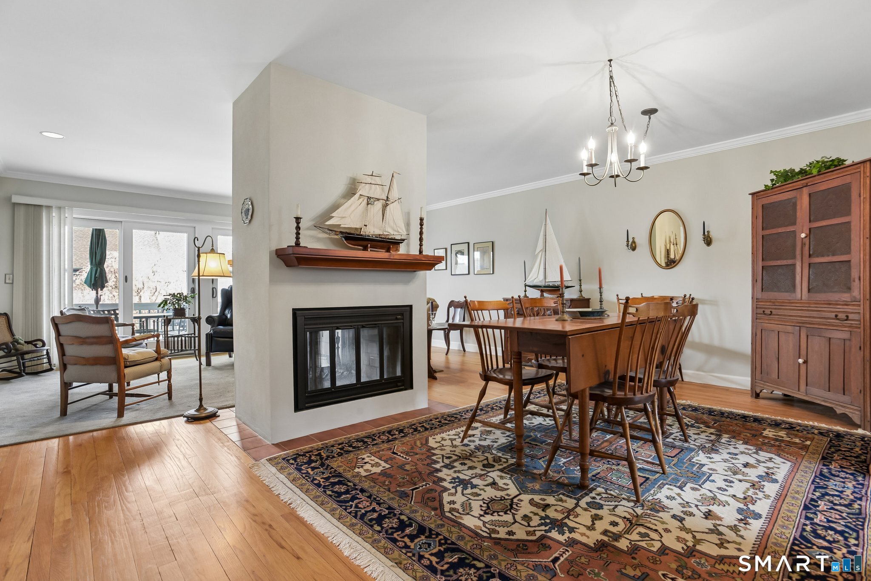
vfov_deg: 70.4
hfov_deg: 93.3
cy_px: 290
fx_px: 411
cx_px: 436
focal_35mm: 17
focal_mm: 17
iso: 400
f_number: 11
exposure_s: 1/6
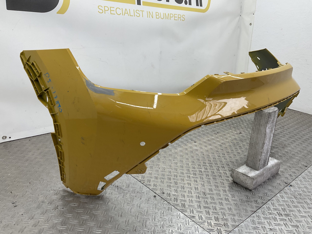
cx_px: 156
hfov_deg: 61.7
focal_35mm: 29
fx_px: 261
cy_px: 117
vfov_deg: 48.2
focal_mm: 3
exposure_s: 1/120
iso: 20
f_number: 1.8
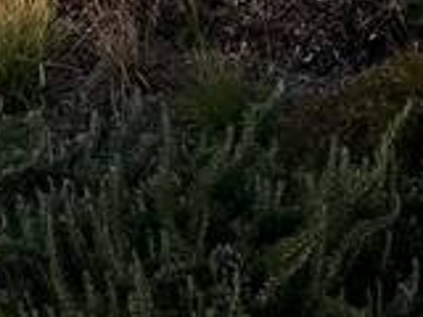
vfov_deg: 8.1
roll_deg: -1.2
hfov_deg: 9.9
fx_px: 2028
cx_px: -714
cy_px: -507
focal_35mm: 166
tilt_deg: +0.9
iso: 50
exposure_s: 1/718
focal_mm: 5.1
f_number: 1.6
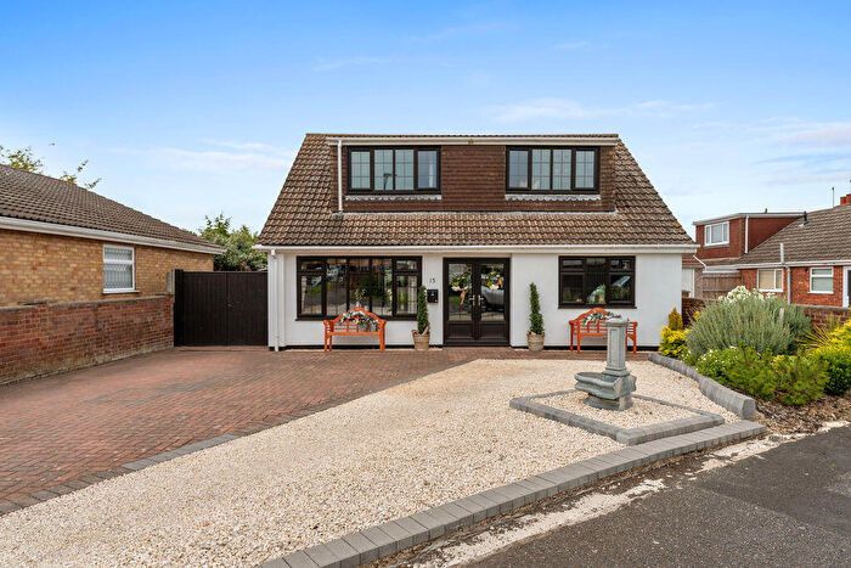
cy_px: 284
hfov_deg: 81.7
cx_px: 426
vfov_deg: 60.0
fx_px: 492
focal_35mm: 21
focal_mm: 20.8
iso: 100
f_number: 4.5
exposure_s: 1/500
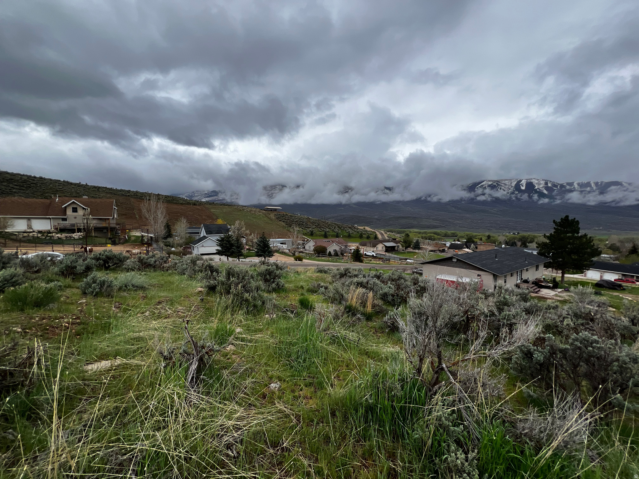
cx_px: 320
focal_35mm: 13
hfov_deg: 106.2
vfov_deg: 89.9
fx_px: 240
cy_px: 240
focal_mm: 1.57
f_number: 1.8
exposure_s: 1/1292
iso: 32
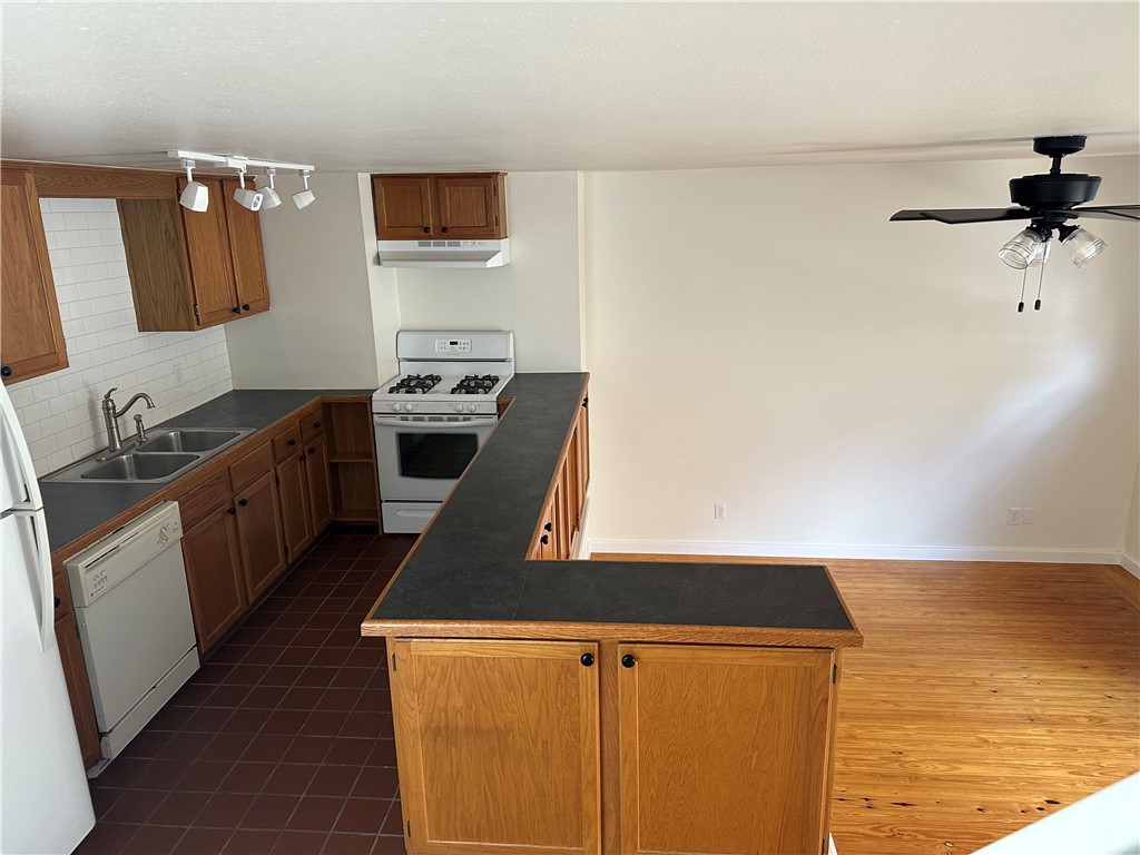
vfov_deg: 56.8
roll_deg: +1.3
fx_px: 790
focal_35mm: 24
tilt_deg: -15.7
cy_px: 428
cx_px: 570
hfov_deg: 71.6
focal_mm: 6.86
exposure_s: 1/121
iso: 200
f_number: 1.78
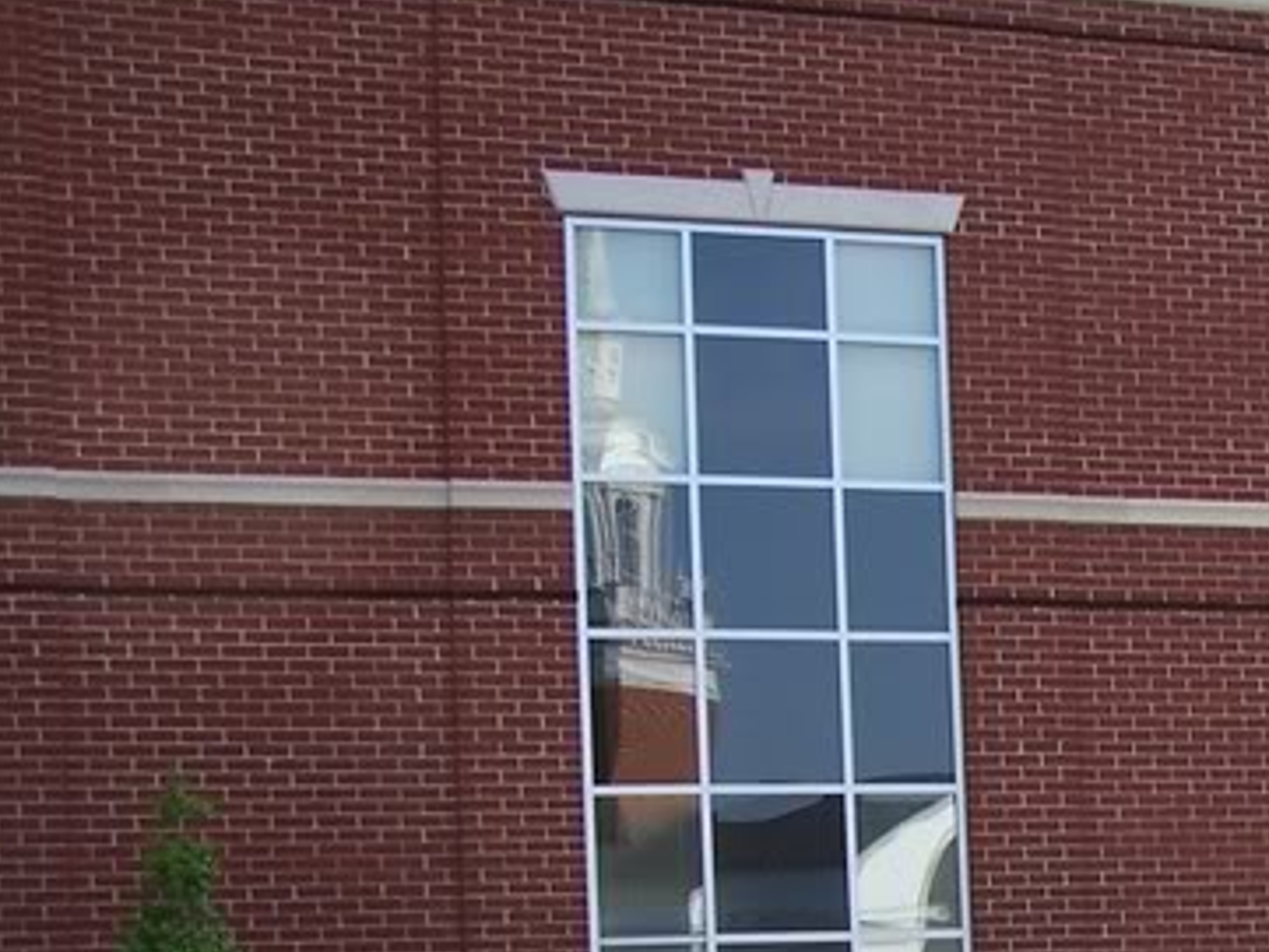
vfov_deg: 15.7
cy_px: 1089
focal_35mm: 91
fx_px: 3337
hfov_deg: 20.3
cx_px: 1462
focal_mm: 6.3
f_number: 2.8
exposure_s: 1/500
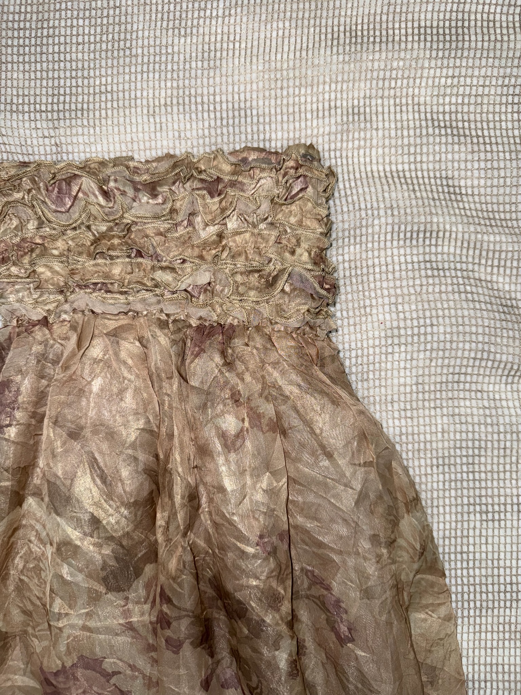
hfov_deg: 56.8
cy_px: 348
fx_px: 482
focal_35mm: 24
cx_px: 260
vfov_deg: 71.6
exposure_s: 1/67
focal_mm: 6.76
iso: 64
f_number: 1.78
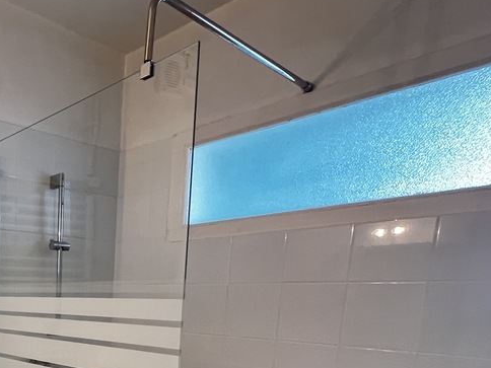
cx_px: 24
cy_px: 376
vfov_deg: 39.5
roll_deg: -0.7
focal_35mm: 31
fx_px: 440
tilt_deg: -10.7
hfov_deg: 49.8
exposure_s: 1/50
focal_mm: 1.57
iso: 500
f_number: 1.8
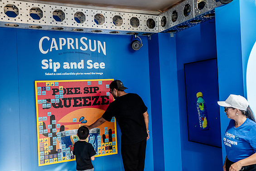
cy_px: 87
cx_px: 128
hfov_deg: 54.4
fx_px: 249
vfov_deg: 37.9
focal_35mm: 35
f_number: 4
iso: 200
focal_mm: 34
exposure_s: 1/200
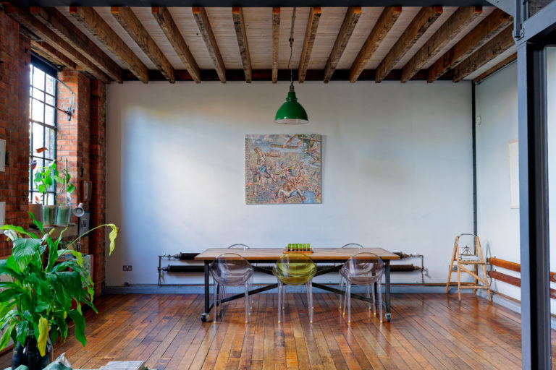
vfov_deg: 37.9
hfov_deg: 54.4
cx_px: 278
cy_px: 185
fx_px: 541
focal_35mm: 35
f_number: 8
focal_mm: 35
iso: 320
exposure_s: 1/3
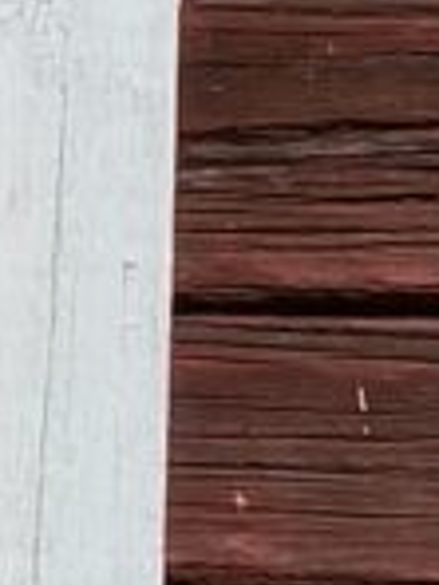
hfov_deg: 4.1
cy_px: 126
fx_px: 5868
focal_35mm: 347
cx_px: -959
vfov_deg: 5.7
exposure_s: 1/7035
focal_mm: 5.56
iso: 101
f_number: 1.87
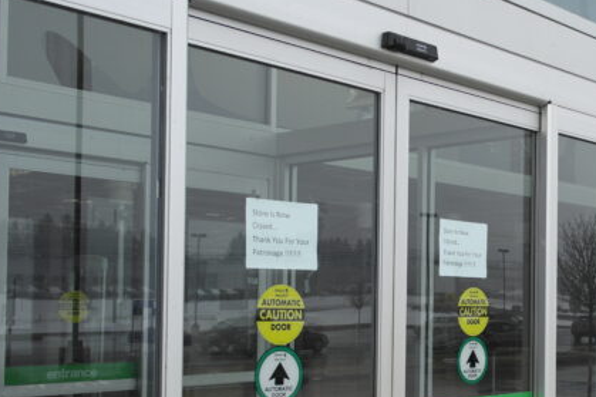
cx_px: 525
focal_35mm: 55
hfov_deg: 34.4
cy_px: 277
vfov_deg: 24.4
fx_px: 910
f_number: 4
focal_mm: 20
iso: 100
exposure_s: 1/80
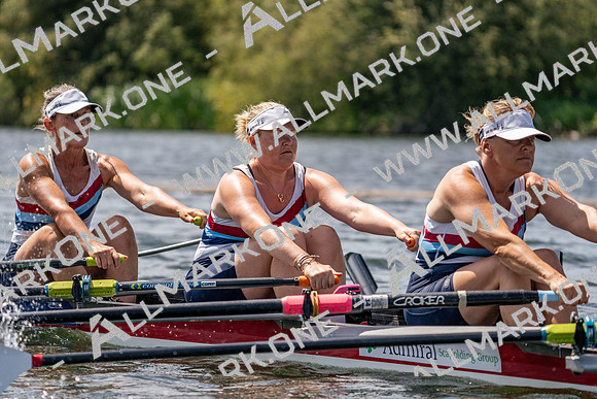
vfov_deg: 5.5
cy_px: 200
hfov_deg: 8.2
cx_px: 298
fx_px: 4180
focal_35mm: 252
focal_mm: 252
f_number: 5.6
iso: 250
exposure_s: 1/2000
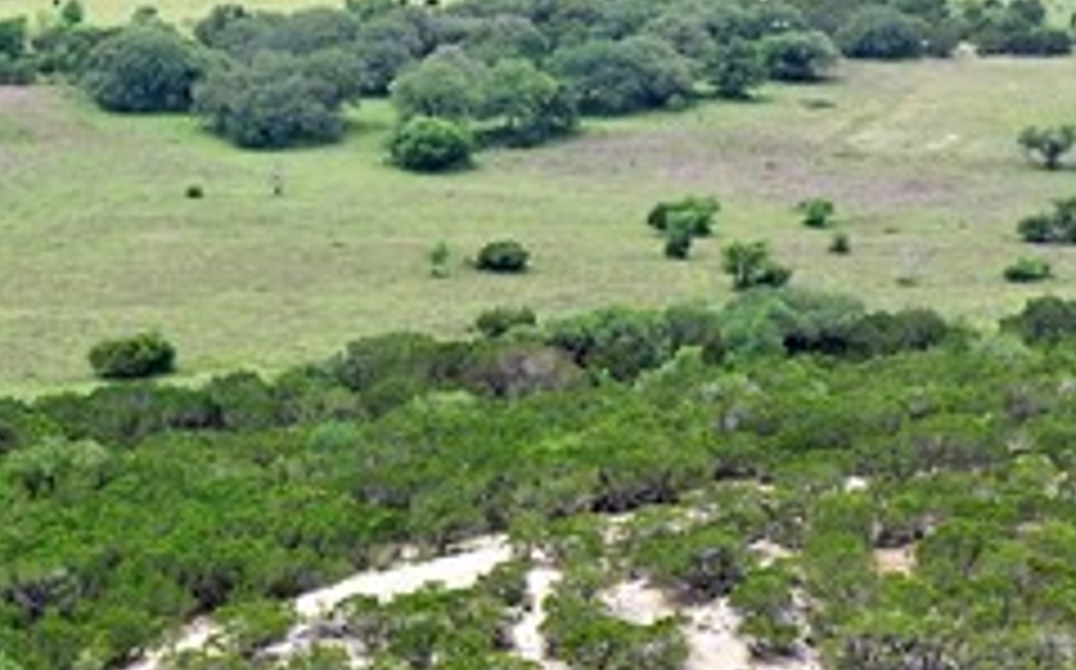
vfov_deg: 11.9
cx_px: -684
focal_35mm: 109
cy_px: 666
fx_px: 3194
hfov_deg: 16.8
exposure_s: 1/1250
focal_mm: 12.29
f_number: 2.8
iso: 110
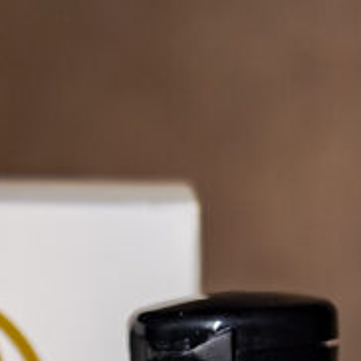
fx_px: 3138
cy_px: 710
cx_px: 16
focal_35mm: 266
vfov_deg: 6.4
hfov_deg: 6.6
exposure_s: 1/125
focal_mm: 50
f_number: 3.2
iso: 800
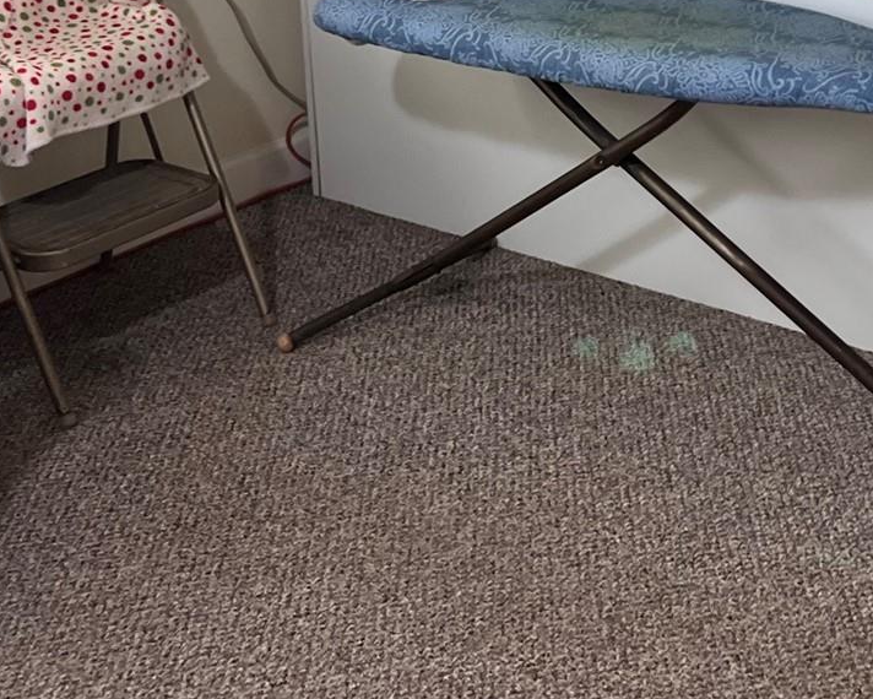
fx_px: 1887
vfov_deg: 19.5
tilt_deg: -11.2
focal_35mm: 73
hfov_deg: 24.3
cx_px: 972
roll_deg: +1.7
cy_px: -193
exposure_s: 1/60
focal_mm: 5.7
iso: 80
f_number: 1.5
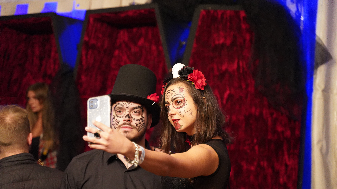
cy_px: 110
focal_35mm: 72
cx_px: 170
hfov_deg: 29.4
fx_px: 643
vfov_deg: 16.8
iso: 6400
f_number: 2.8
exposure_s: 1/100
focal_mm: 68
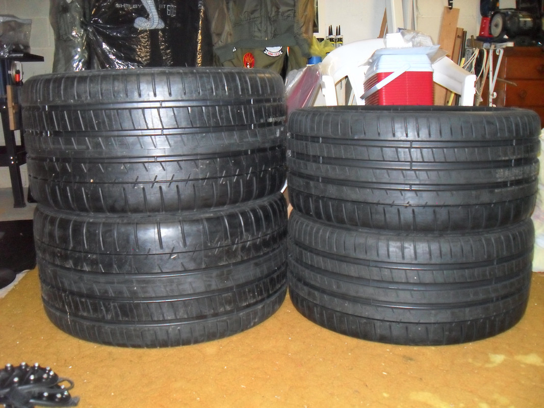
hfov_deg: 52.6
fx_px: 550
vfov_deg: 40.7
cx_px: 272
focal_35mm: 35
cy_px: 204
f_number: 2.8
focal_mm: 6.2
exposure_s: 1/45
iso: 400
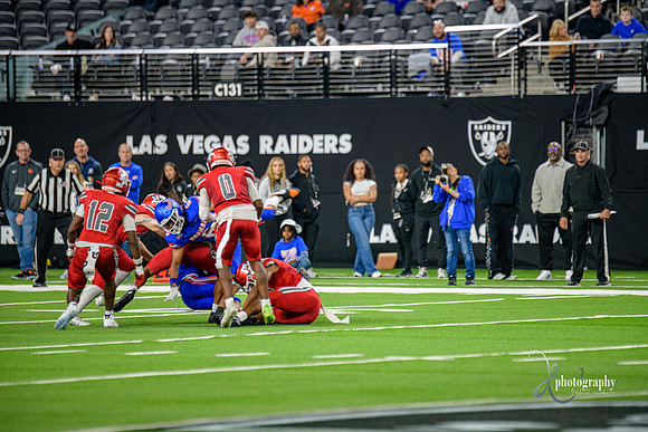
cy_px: 216
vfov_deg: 4.6
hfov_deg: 6.9
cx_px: 324
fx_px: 5401
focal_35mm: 300
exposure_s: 1/400
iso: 1000
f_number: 2.8
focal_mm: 300
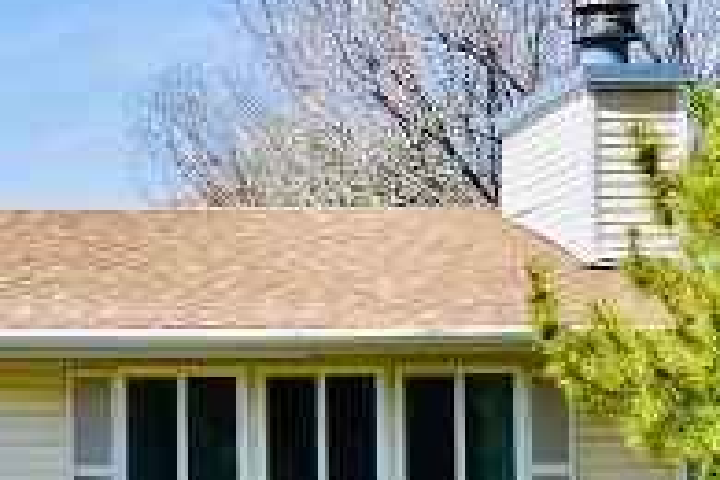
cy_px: 585
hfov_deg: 12.8
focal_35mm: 153
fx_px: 3053
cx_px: -325
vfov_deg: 8.9
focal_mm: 31
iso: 200
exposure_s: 1/400
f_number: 10
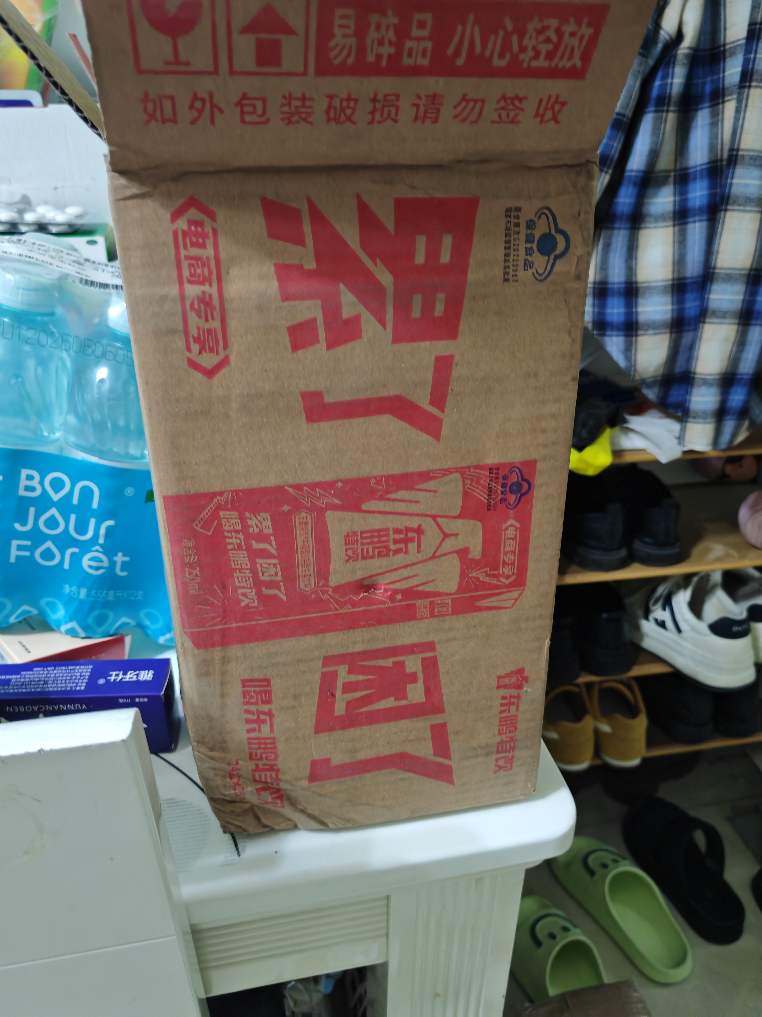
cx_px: 381
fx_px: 792
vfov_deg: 65.3
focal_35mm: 27
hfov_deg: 51.4
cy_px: 508
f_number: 1.95
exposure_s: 1/33
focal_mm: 5.52
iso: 1250
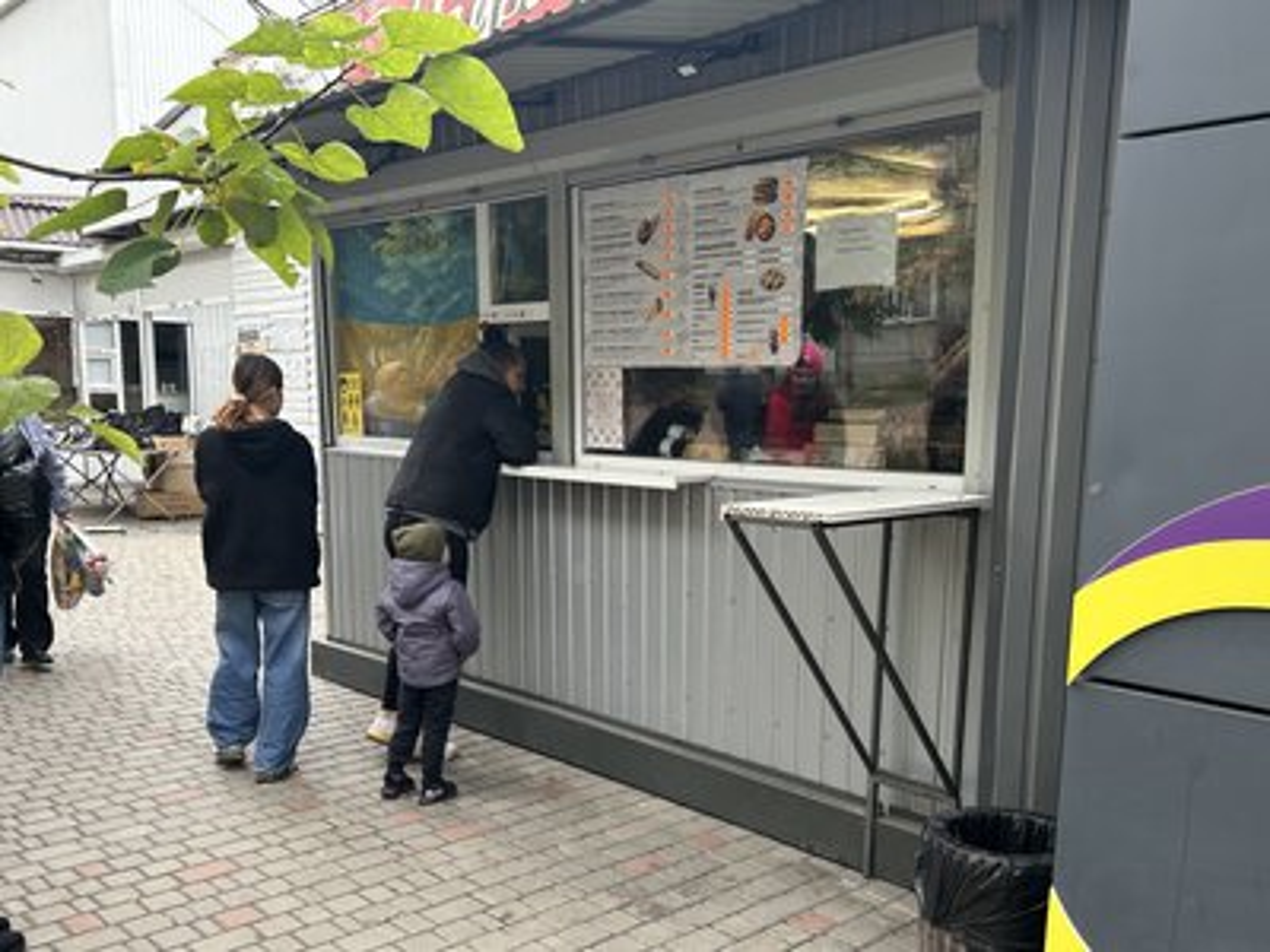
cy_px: 476
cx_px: 635
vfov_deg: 53.1
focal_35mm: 26
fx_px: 954
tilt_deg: -10.2
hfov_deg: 67.3
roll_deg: -0.2
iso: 40
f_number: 1.5
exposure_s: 1/121
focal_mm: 5.7
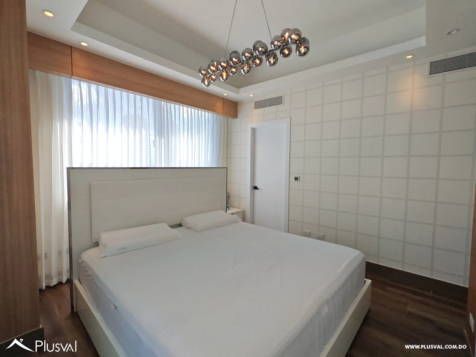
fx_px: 220
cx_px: 238
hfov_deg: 94.5
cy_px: 178
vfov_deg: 78.1
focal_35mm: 16
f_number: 2.2
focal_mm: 1.96
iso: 50
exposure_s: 1/260
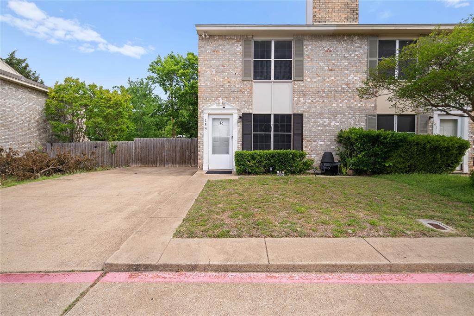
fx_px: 224
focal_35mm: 17
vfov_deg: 70.4
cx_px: 237
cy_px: 158
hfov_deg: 93.3
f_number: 7.1
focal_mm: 17
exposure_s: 1/200
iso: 800
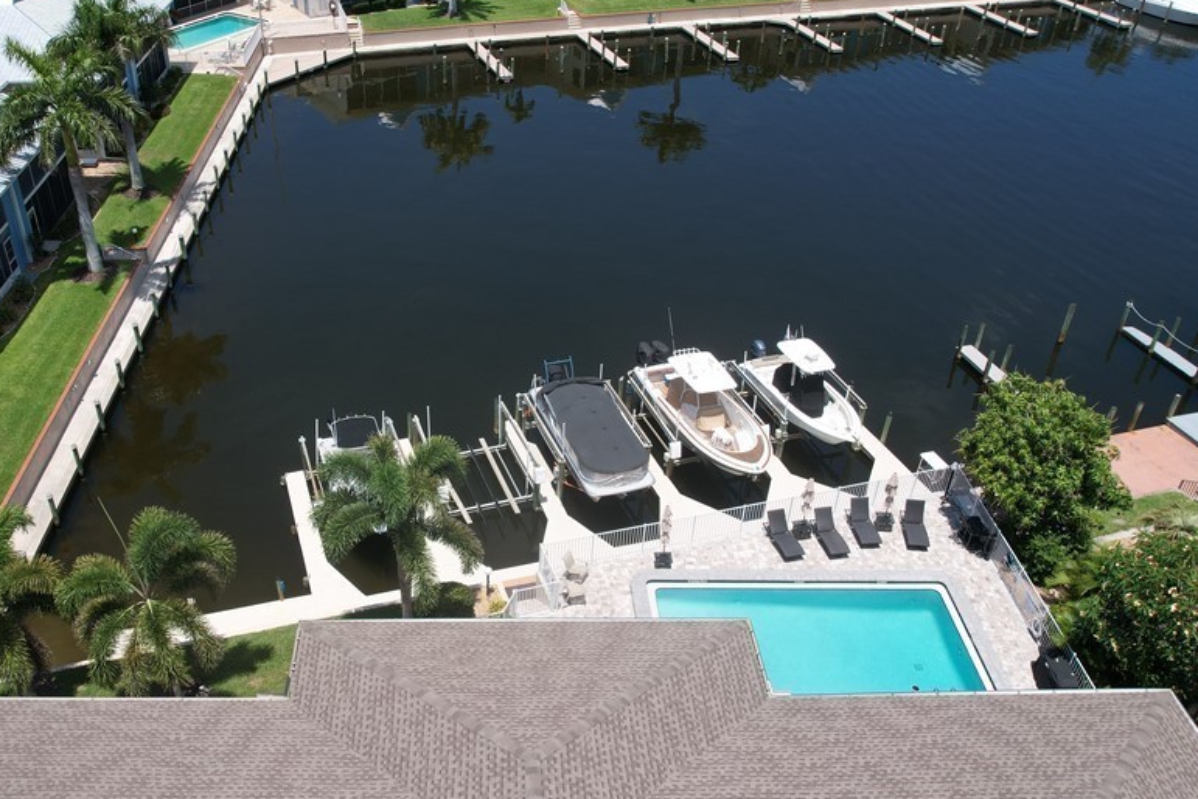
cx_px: 472
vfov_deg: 42.3
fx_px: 1032
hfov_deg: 59.7
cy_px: 418
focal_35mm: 31
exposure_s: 1/2500
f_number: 2.8
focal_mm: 8.38
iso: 110
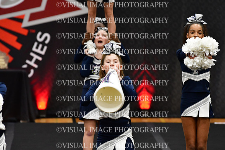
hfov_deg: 6.9
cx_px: 112
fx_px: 1875
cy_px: 75
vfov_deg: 4.6
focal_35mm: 300
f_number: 3.5
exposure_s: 1/500
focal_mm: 200
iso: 4000
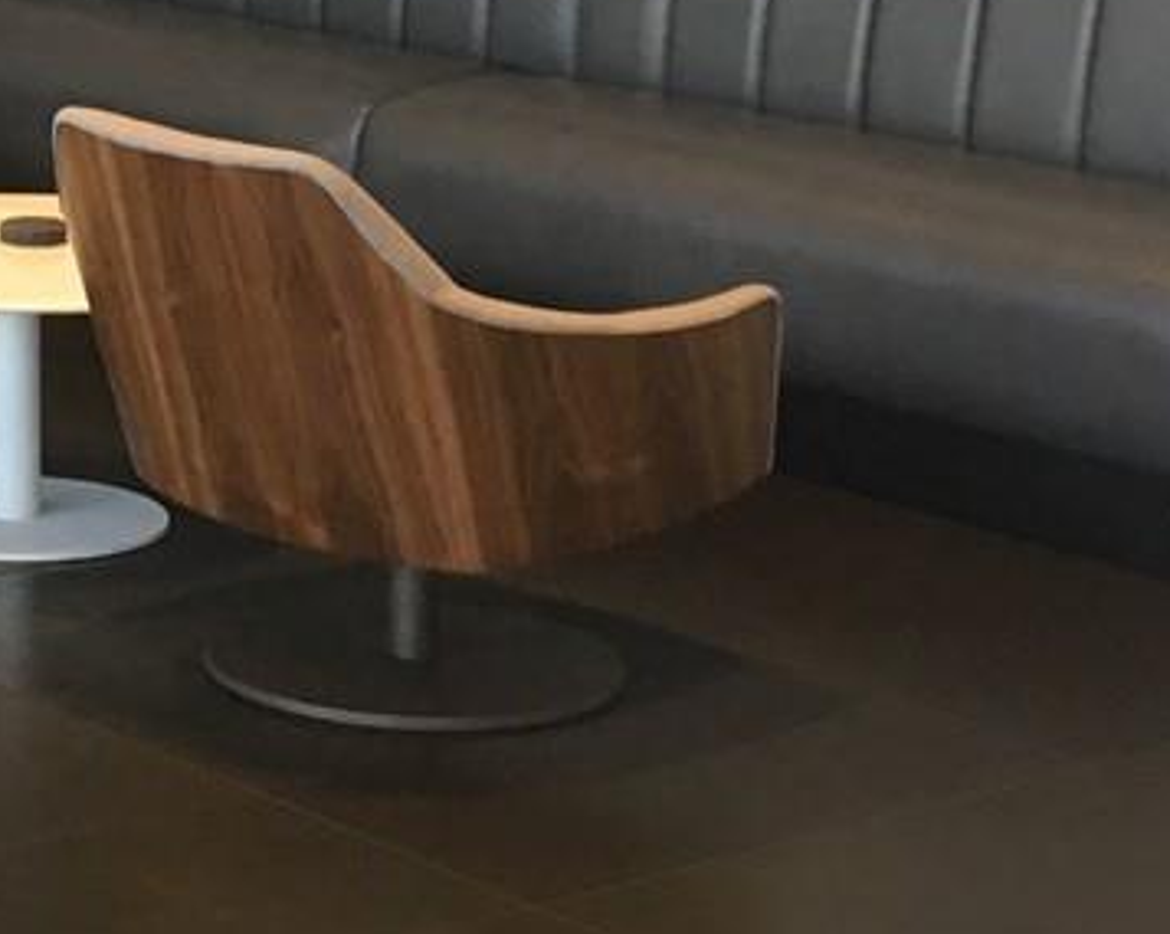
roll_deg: -0.1
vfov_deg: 11.9
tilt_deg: -7.3
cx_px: -334
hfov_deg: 14.5
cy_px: -180
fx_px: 4394
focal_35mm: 127
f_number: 2.2
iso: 80
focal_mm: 4.15
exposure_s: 1/30
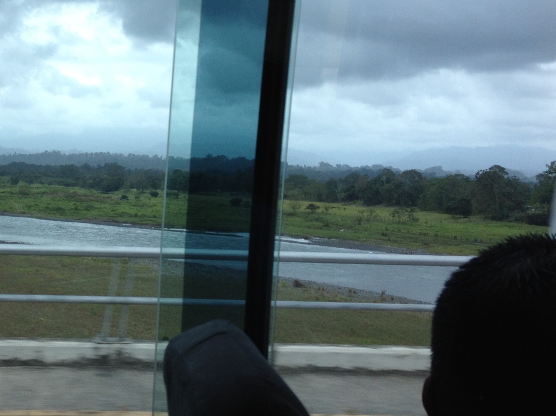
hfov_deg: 32.4
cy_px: 129
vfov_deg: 25.1
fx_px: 931
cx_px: 119
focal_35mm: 58
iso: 50
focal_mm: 4.28
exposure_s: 1/260
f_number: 2.4
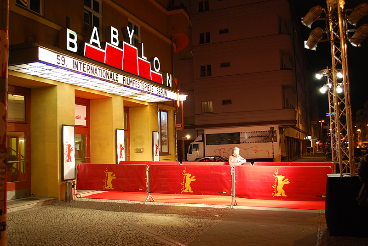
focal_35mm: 36
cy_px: 123
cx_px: 184
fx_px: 369
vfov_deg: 37.0
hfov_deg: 53.1
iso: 400
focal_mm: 24
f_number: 4.2
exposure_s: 1/6
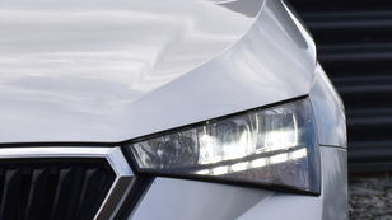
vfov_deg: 3.0
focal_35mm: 408
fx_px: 4239
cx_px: 207
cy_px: 141
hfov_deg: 5.3
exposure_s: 1/500
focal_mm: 80
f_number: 11
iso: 400
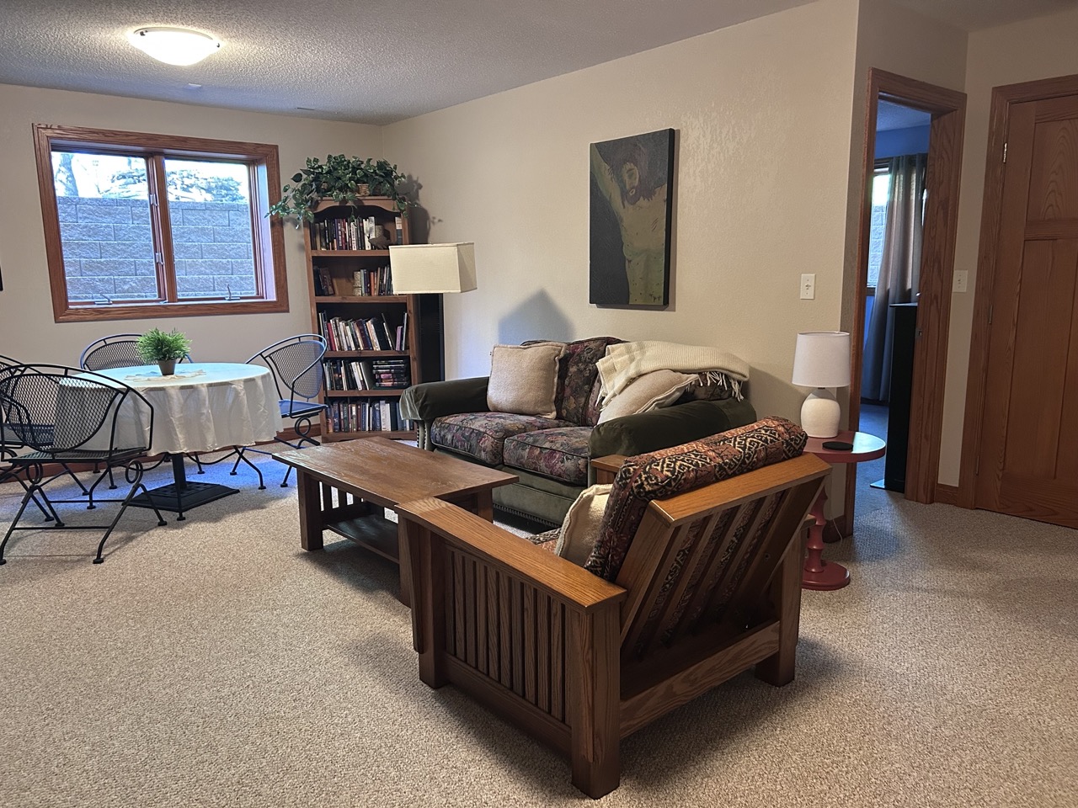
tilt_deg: -10.1
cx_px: 539
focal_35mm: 26
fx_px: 810
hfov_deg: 67.3
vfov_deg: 53.1
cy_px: 404
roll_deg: +0.7
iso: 400
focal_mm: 5.7
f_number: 1.5
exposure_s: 1/60
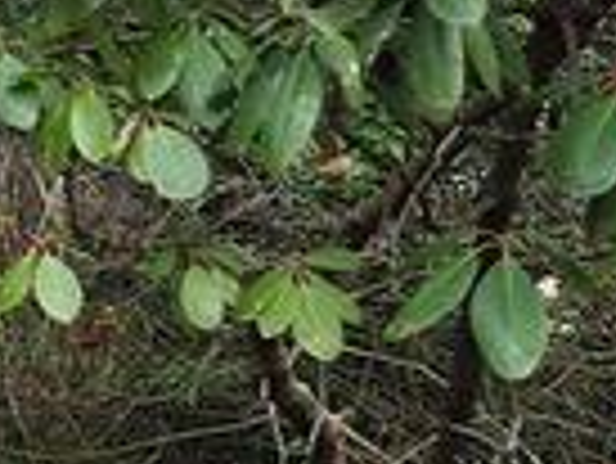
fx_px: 3188
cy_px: 126
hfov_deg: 8.7
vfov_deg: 8.3
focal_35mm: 179
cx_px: -1344
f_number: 3.5
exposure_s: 1/250
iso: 200
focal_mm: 12
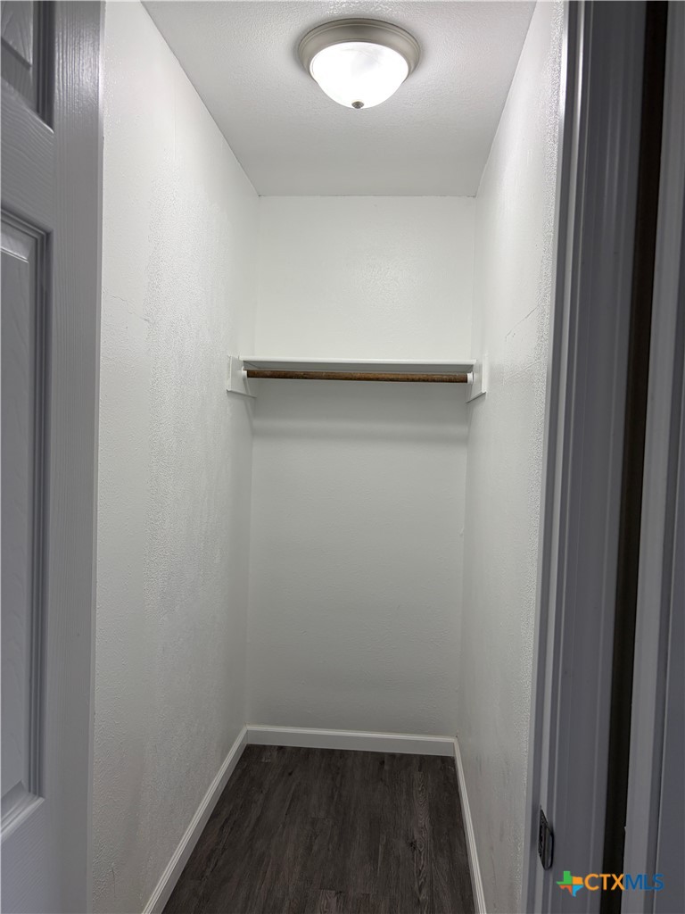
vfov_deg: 67.3
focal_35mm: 26
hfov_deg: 53.1
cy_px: 457
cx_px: 342
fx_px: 686
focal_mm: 5.96
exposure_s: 1/120
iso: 50
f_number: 1.6
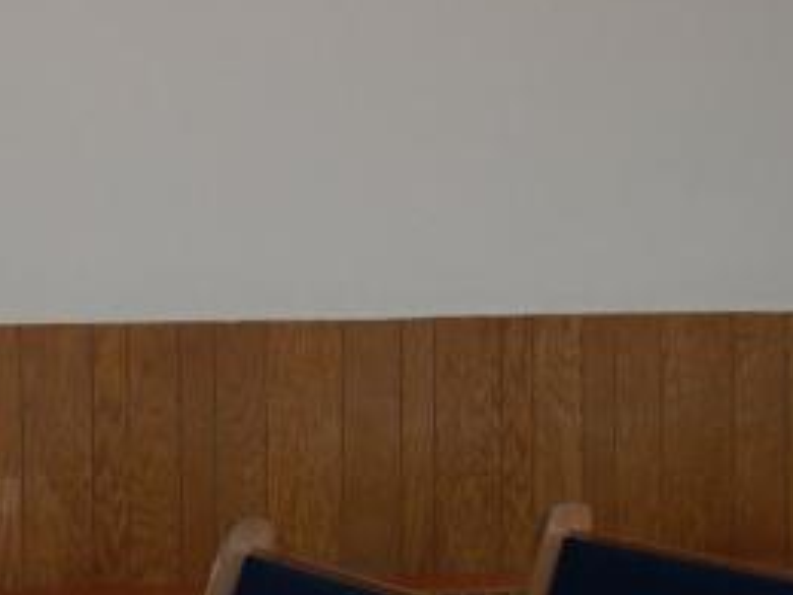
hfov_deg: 16.1
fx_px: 2680
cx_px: -198
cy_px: 439
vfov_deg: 12.6
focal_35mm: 117
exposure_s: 1/60
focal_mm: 8
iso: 156
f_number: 2.8
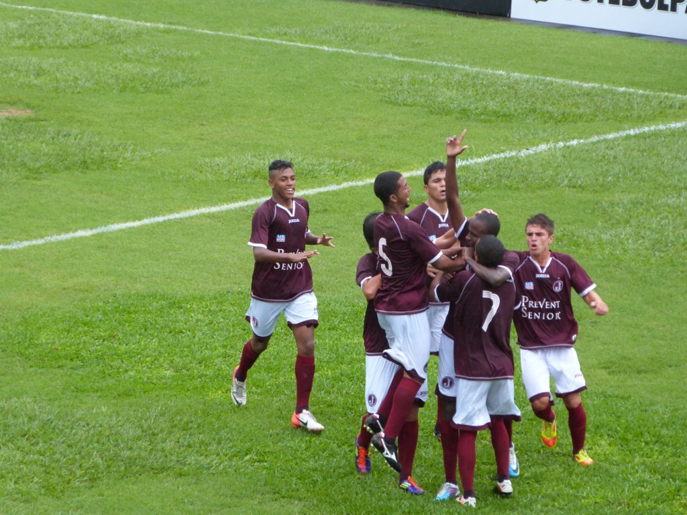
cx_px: 344
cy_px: 258
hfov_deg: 9.0
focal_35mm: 219
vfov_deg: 6.8
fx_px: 4346
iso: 320
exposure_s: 1/320
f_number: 3.9
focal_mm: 39.5
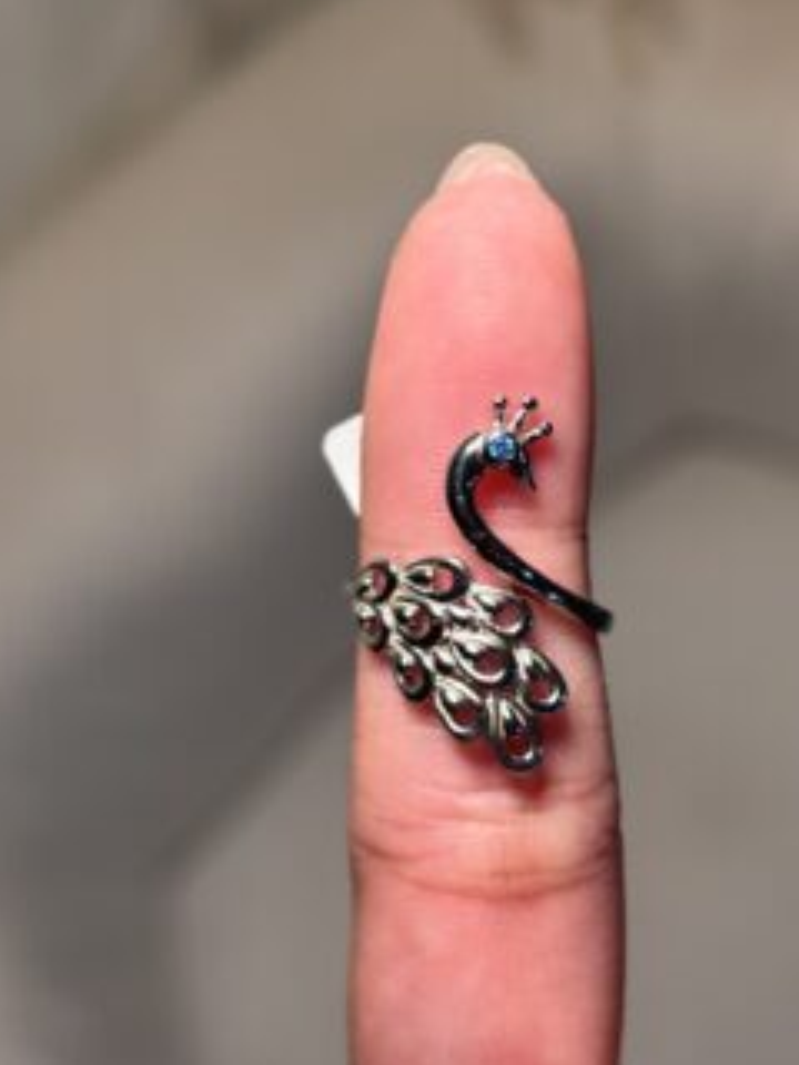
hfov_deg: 22.6
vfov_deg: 29.8
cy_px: 473
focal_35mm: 65
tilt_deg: -58.9
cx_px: 473
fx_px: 2000
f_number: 1.6
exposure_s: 1/50
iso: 40
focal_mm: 5.96
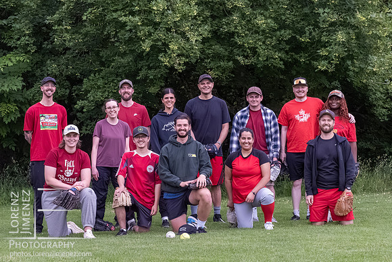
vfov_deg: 13.2
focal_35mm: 103
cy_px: 142
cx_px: 187
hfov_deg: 19.7
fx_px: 1127
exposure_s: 1/1600
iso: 6400
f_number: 5.6
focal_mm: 43
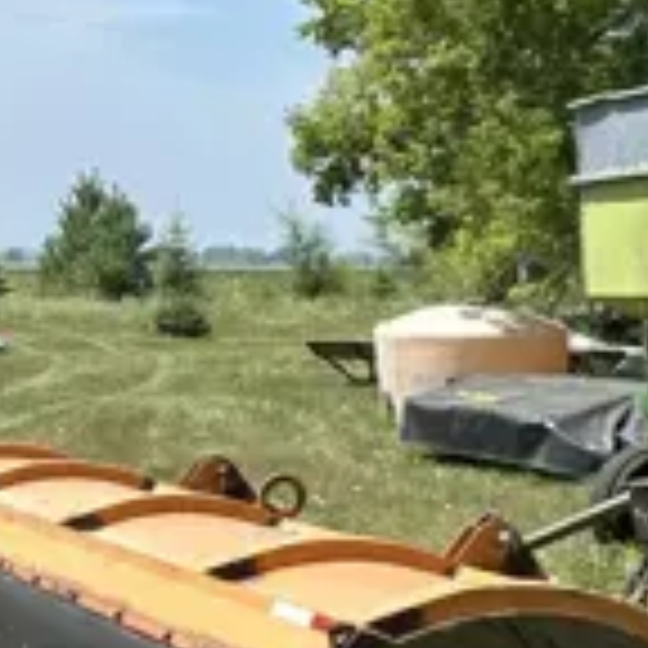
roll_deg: -0.6
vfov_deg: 18.4
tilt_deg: -5.9
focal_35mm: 94
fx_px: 1991
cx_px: 1166
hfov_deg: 15.8
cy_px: 500
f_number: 1.78
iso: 80
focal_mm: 6.86
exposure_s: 1/2252
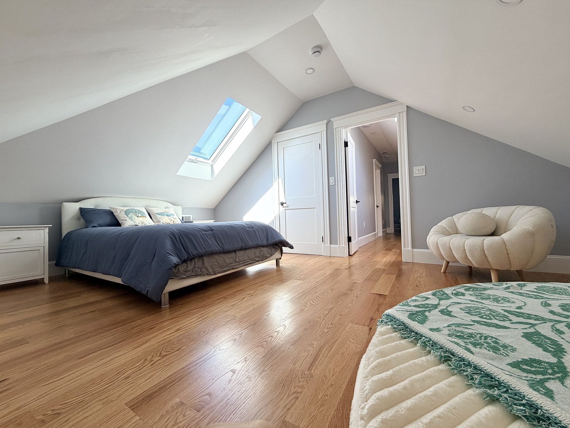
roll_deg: +1.4
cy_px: 214
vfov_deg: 85.7
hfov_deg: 102.1
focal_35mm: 14
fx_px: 231
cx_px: 285
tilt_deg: +1.3
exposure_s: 1/121
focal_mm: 2.22
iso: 64
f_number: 2.2
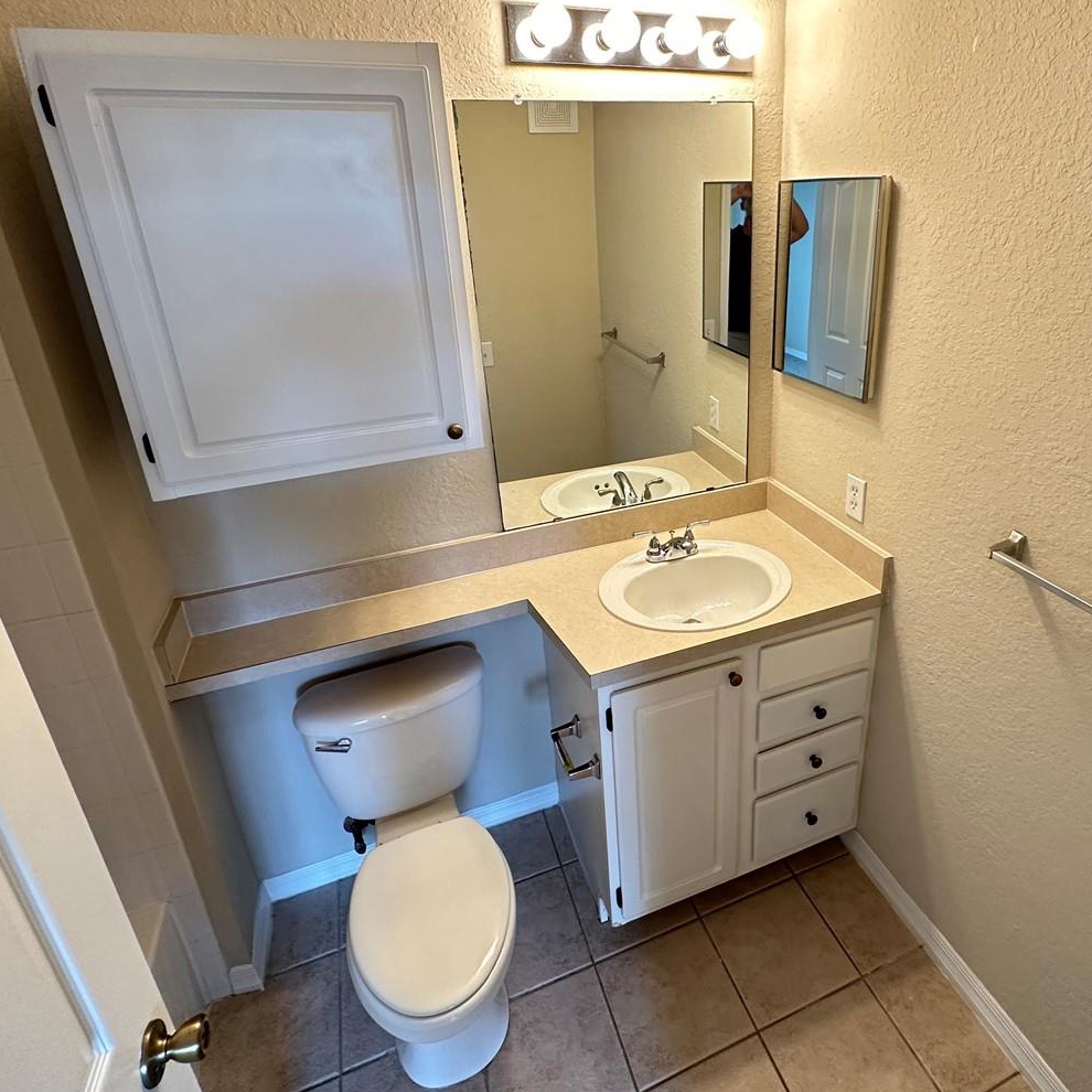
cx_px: 651
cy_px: 454
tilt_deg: -20.9
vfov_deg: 74.3
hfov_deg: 74.1
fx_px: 714
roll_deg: +1.5
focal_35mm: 20
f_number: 2.2
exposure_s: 1/60
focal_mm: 2.22
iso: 250
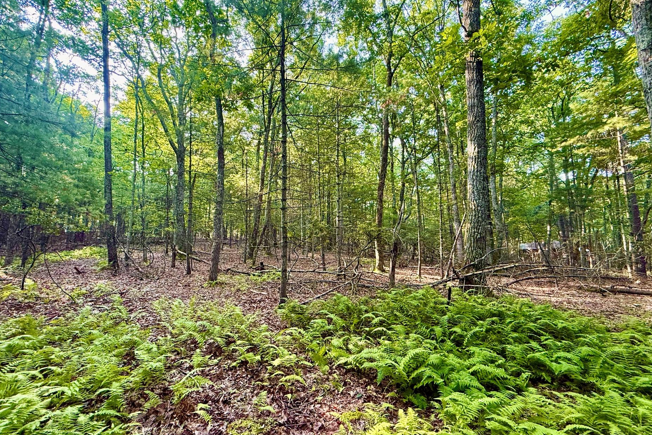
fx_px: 290
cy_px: 232
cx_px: 309
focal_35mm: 16
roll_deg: -0.4
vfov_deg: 73.7
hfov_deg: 96.6
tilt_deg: +5.6
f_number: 2.2
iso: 200
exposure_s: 1/99
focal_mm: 2.22
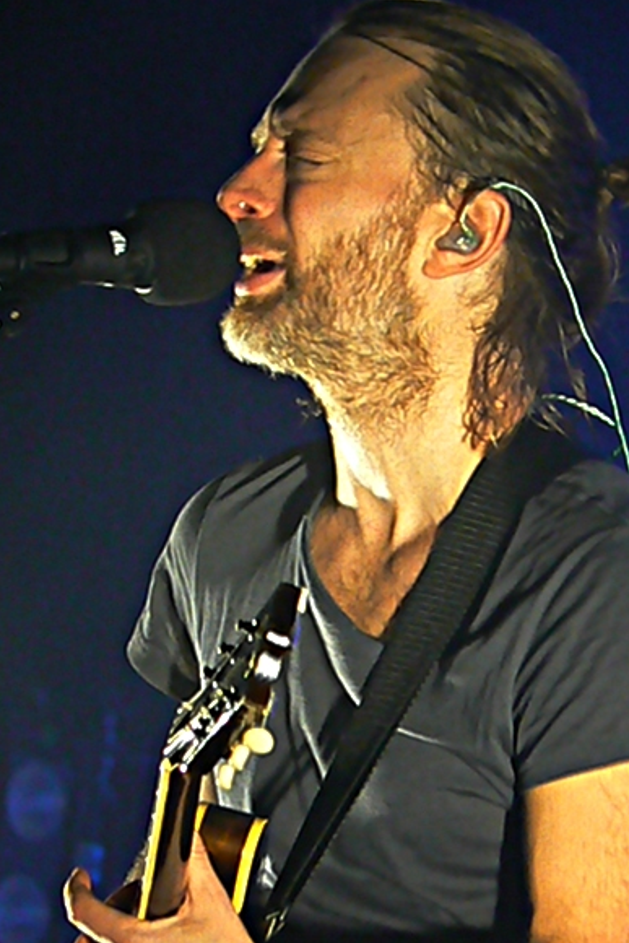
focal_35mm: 360
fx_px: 9429
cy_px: 510
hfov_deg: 3.8
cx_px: 330
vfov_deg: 5.7
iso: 800
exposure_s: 1/50
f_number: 3.3
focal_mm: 50.1
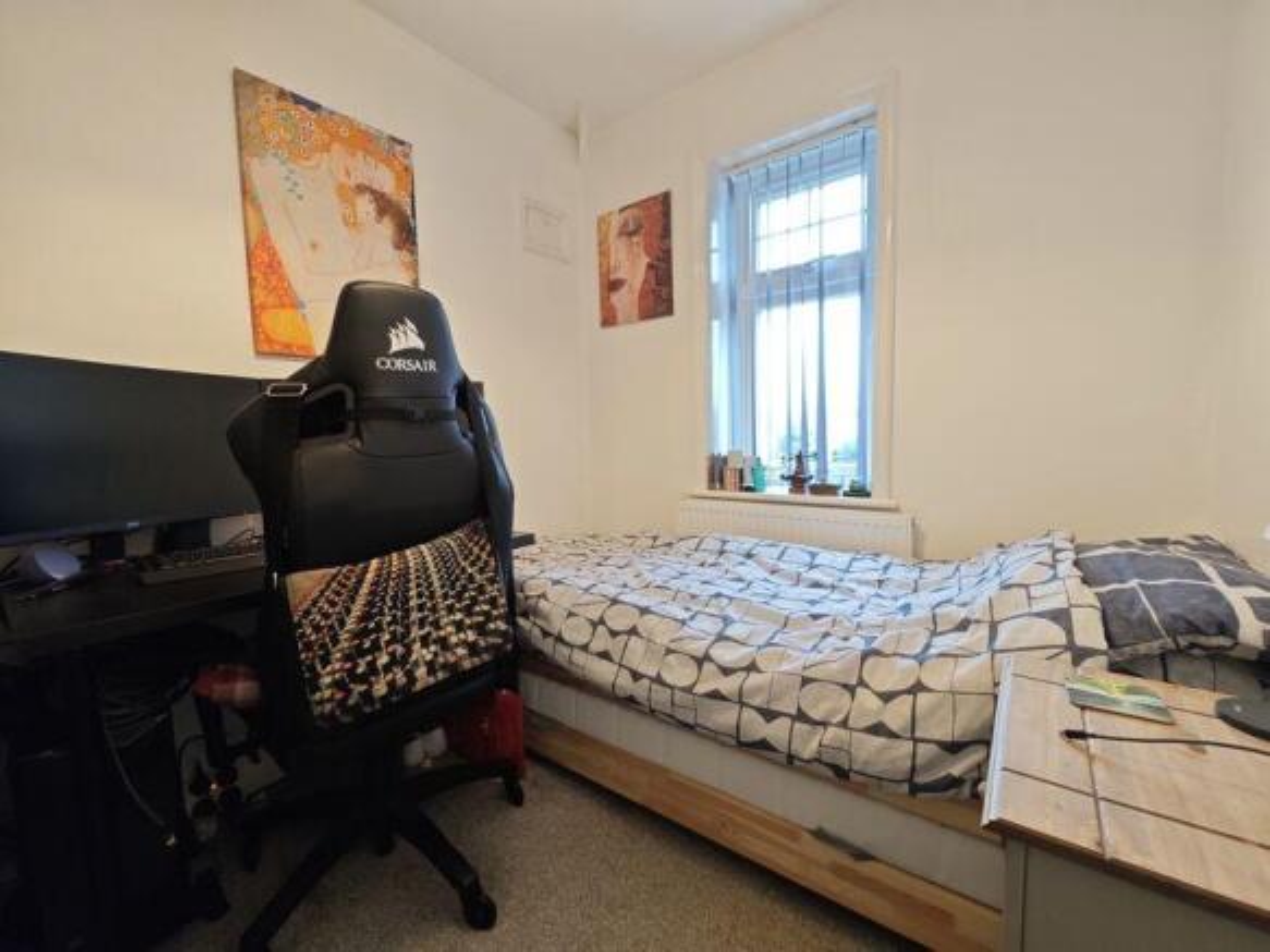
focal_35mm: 12
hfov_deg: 110.5
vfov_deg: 94.5
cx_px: 635
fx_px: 440
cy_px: 476
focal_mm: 2.03
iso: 160
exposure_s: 1/25
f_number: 1.8
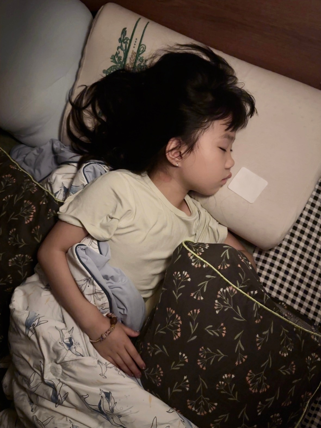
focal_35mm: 24
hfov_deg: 56.8
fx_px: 297
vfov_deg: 71.6
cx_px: 160
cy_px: 214
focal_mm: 6.86
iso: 2000
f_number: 1.78
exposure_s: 1/16
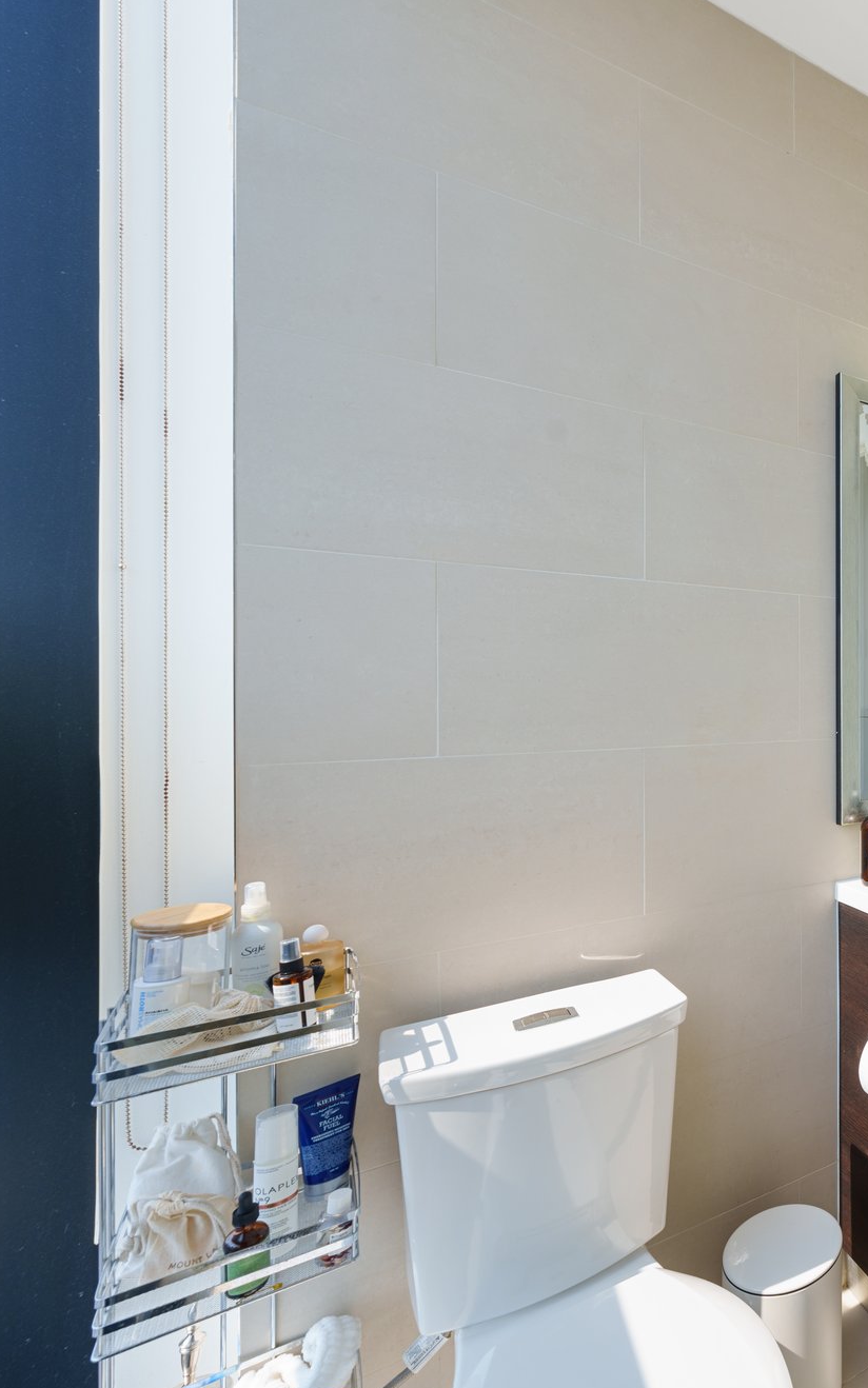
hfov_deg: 44.8
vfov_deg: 88.0
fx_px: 719
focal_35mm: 19
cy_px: 716
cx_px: 982
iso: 100
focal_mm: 12
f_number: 9
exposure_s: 1/25
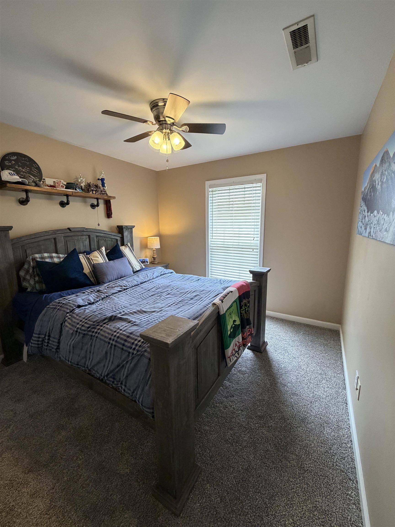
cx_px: 198
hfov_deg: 85.7
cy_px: 264
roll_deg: +0.4
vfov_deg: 102.1
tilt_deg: -9.1
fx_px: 213
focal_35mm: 14
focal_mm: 2.22
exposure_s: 1/120
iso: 320
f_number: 2.2
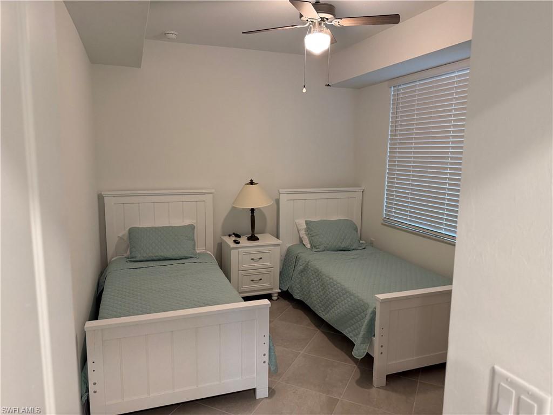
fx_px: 383
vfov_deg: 56.8
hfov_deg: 71.6
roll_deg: -0.5
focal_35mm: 24
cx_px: 276
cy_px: 208
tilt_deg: -6.5
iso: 250
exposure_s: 1/60
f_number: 1.78
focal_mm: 6.76
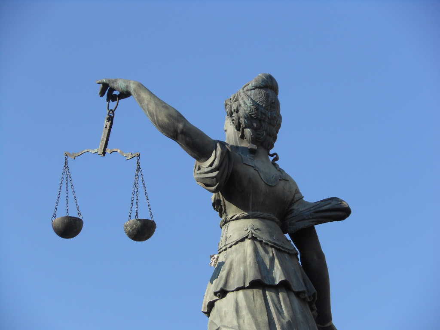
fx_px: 2110
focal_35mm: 166
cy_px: 165
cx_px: 220
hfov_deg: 11.9
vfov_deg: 8.9
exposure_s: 1/320
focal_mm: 29.8
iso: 80
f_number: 5.5
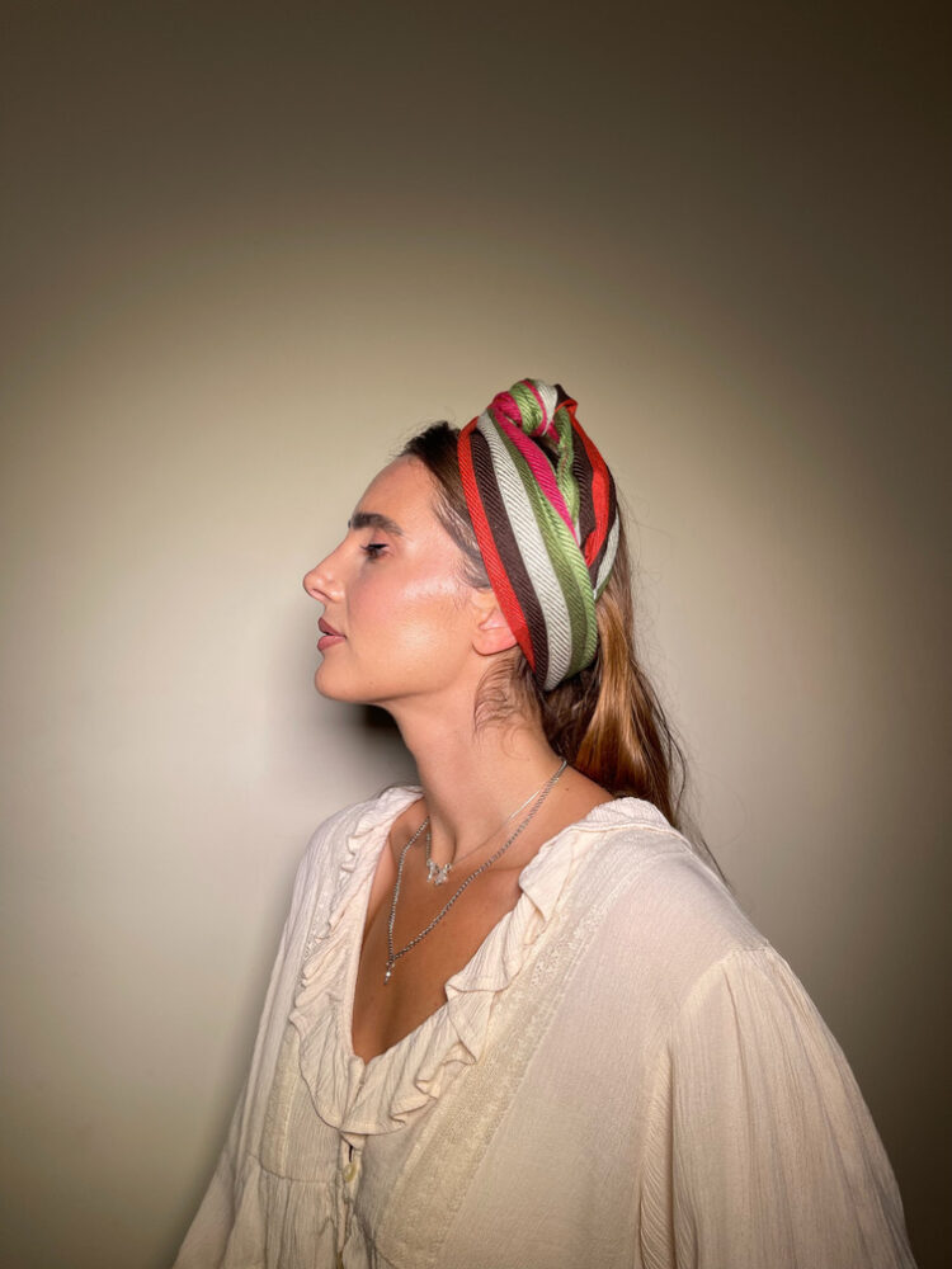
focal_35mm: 25
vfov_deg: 69.4
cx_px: 476
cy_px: 634
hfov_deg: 54.9
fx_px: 917
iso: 32
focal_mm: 5.1
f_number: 1.6
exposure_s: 1/149
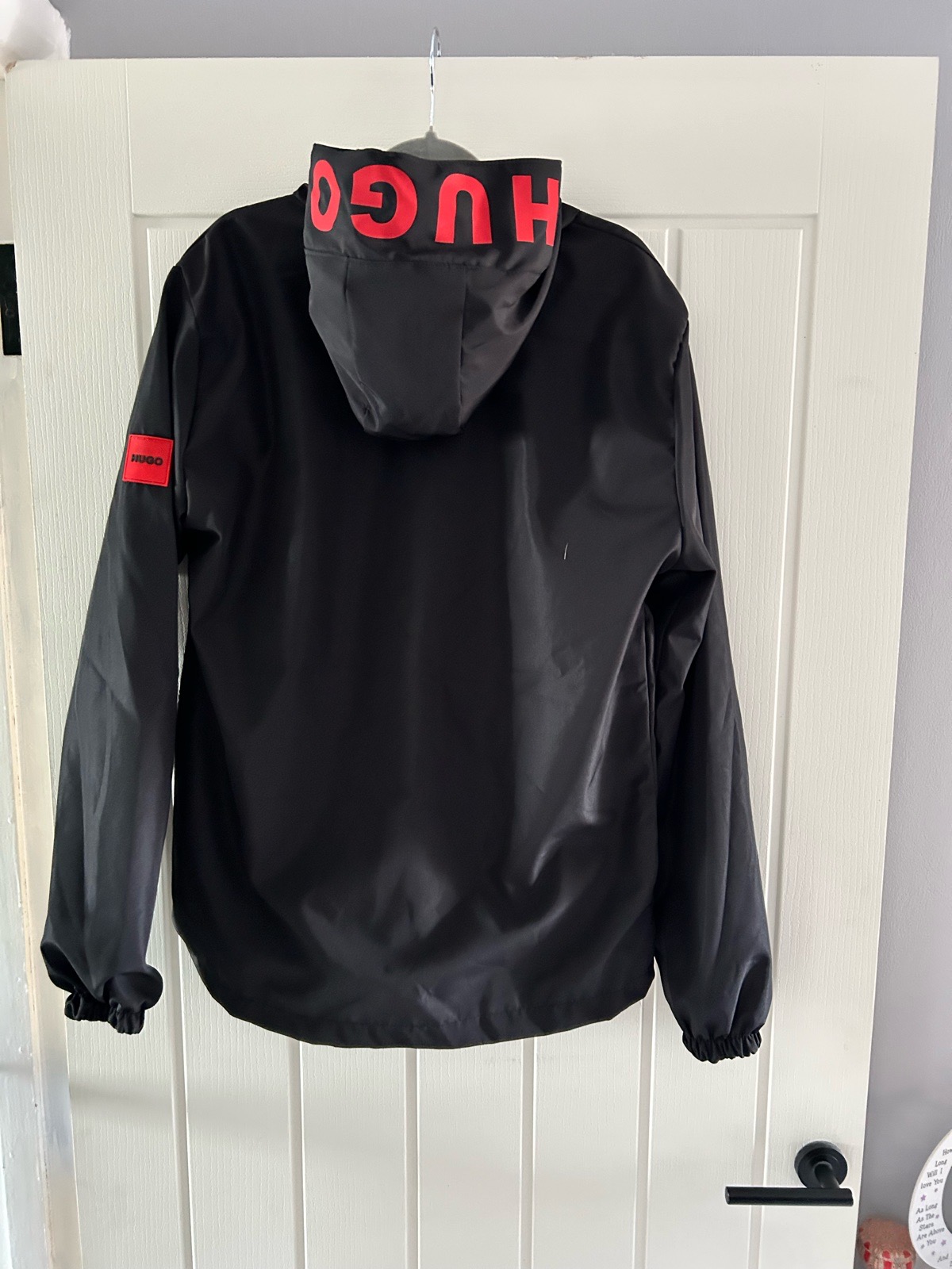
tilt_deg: -7.3
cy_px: 634
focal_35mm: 26
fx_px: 953
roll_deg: -0.1
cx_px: 476
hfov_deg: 53.1
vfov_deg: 67.3
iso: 640
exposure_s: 1/38
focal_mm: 5.7
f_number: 1.5
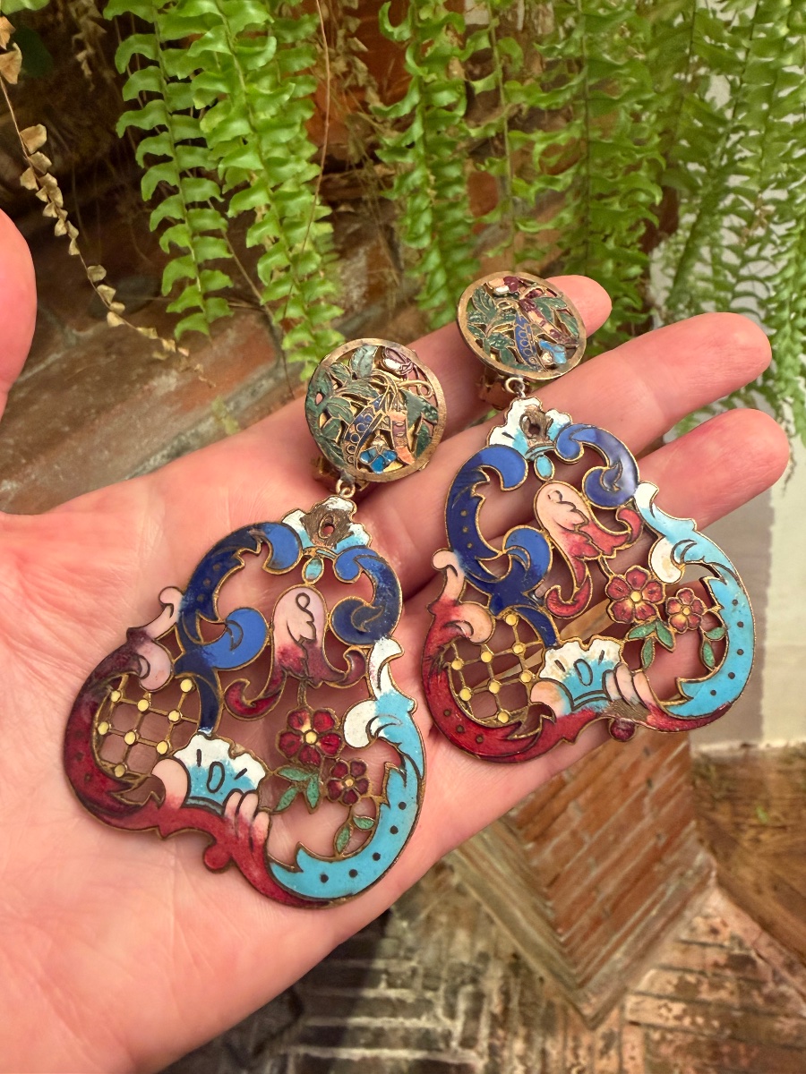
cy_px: 537
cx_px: 403
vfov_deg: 67.3
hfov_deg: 53.1
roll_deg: +18.4
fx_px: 807
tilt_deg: -40.8
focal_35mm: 26
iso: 400
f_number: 2.2
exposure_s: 1/50
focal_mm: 2.22
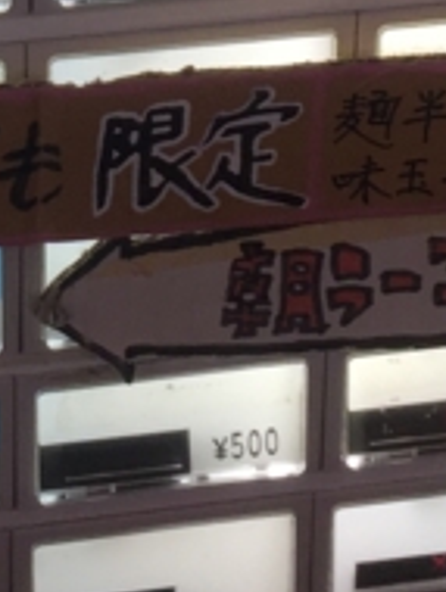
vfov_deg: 12.0
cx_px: -25
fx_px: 2674
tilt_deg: -27.6
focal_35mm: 156
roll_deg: -1.0
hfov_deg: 9.5
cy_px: -333
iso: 40
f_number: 2.2
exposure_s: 1/120
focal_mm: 4.15
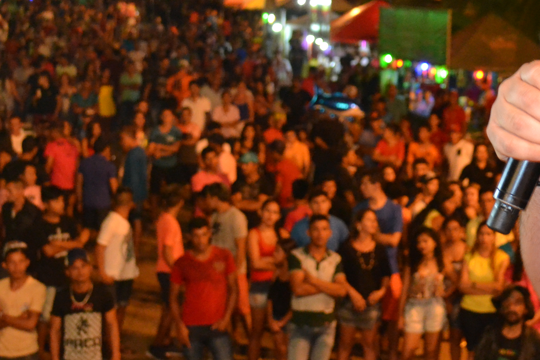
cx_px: 515
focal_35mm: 96
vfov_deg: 14.2
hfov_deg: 20.7
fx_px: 1440
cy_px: 80
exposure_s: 1/60
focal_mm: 28
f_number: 4.5
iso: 2200
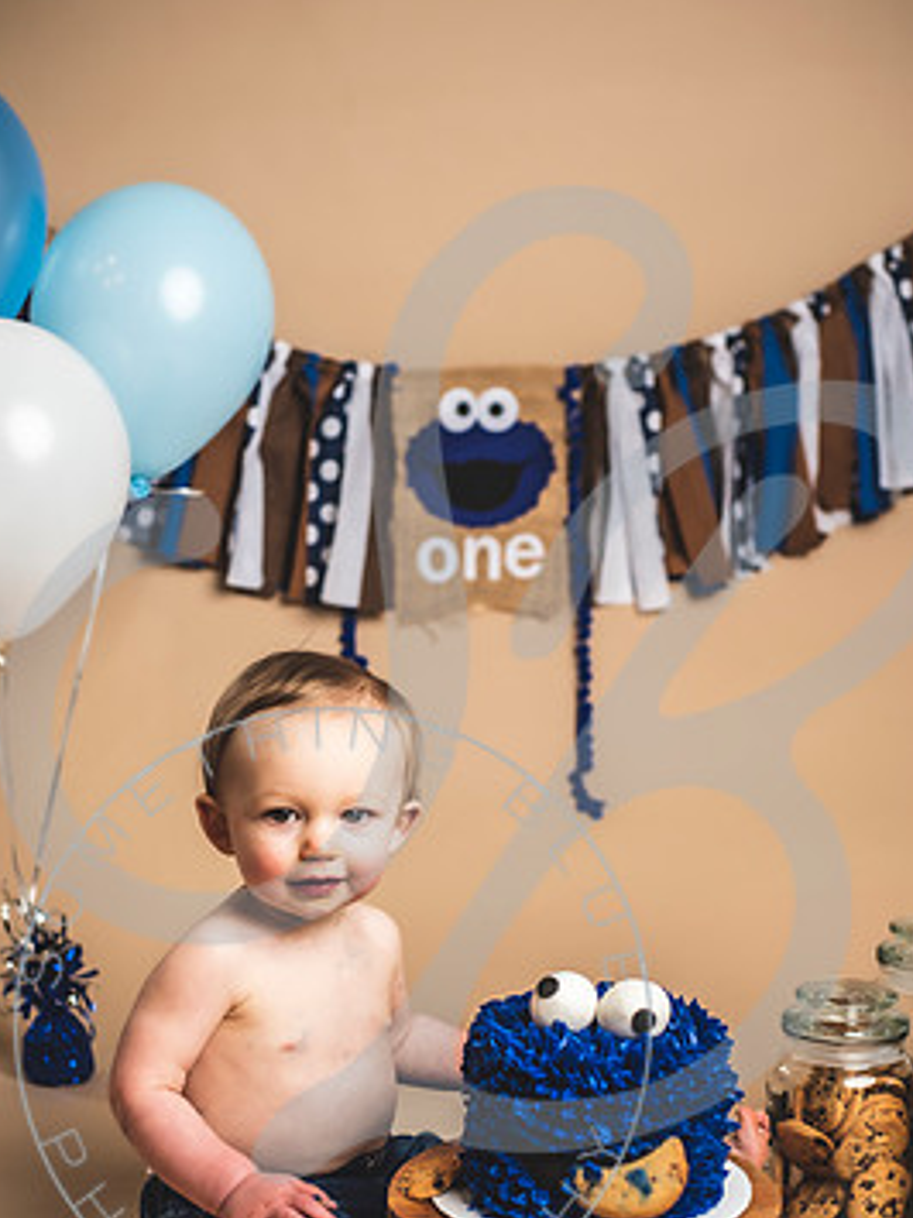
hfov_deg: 24.0
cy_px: 765
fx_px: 2146
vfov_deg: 31.5
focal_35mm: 61
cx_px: 487
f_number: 2.8
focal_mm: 50
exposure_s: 1/125
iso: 200
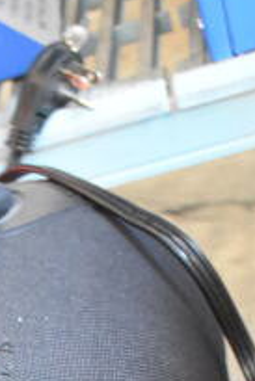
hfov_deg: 9.3
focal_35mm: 147
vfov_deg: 11.9
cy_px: 836
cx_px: 7
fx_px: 1559
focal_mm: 22
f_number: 3.8
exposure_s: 1/30
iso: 2800
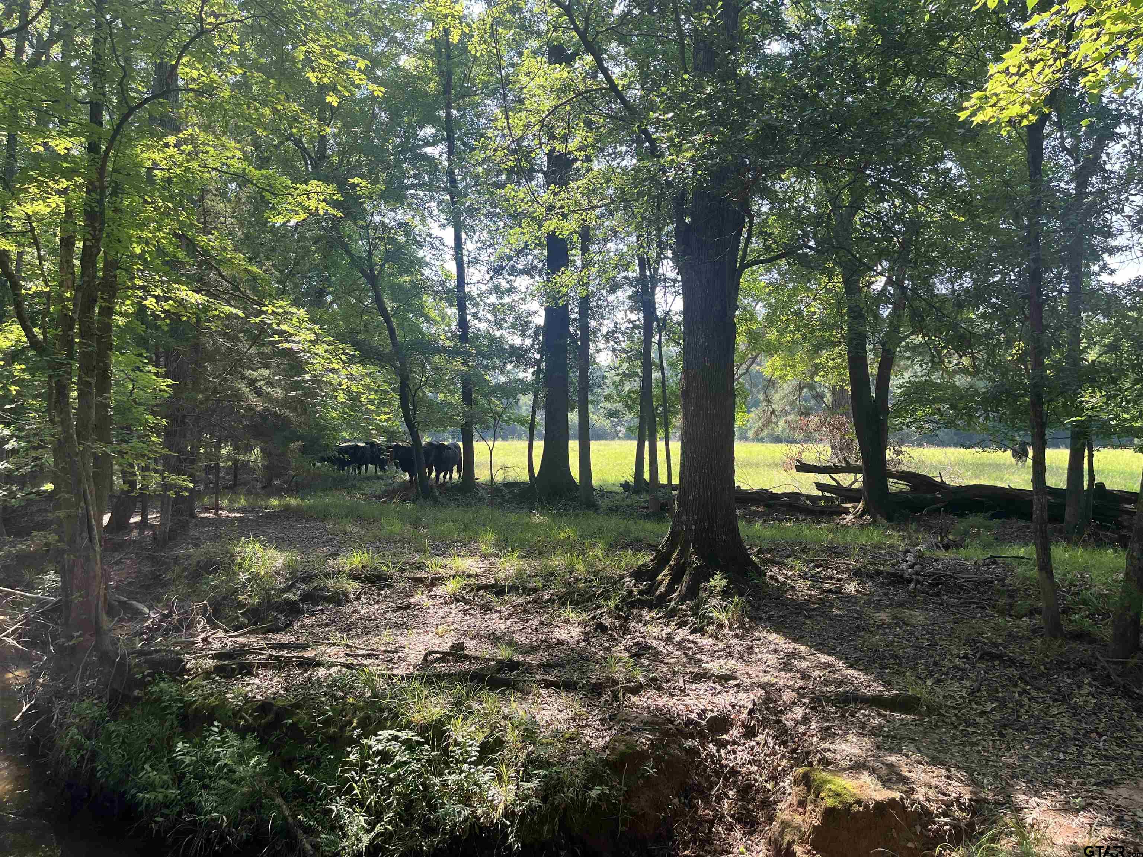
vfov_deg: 53.1
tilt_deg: +1.0
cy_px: 428
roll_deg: +0.4
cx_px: 572
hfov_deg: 67.3
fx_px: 859
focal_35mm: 26
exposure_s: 1/407
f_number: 1.6
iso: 50
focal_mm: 5.1
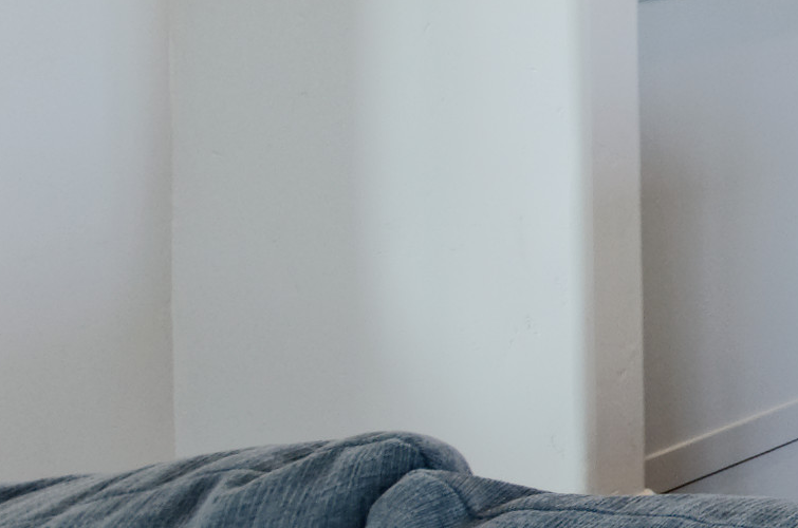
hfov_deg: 10.1
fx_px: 2815
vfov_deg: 10.3
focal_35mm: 127
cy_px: -308
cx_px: 2588
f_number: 5.6
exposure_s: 1/6
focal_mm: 13
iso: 100
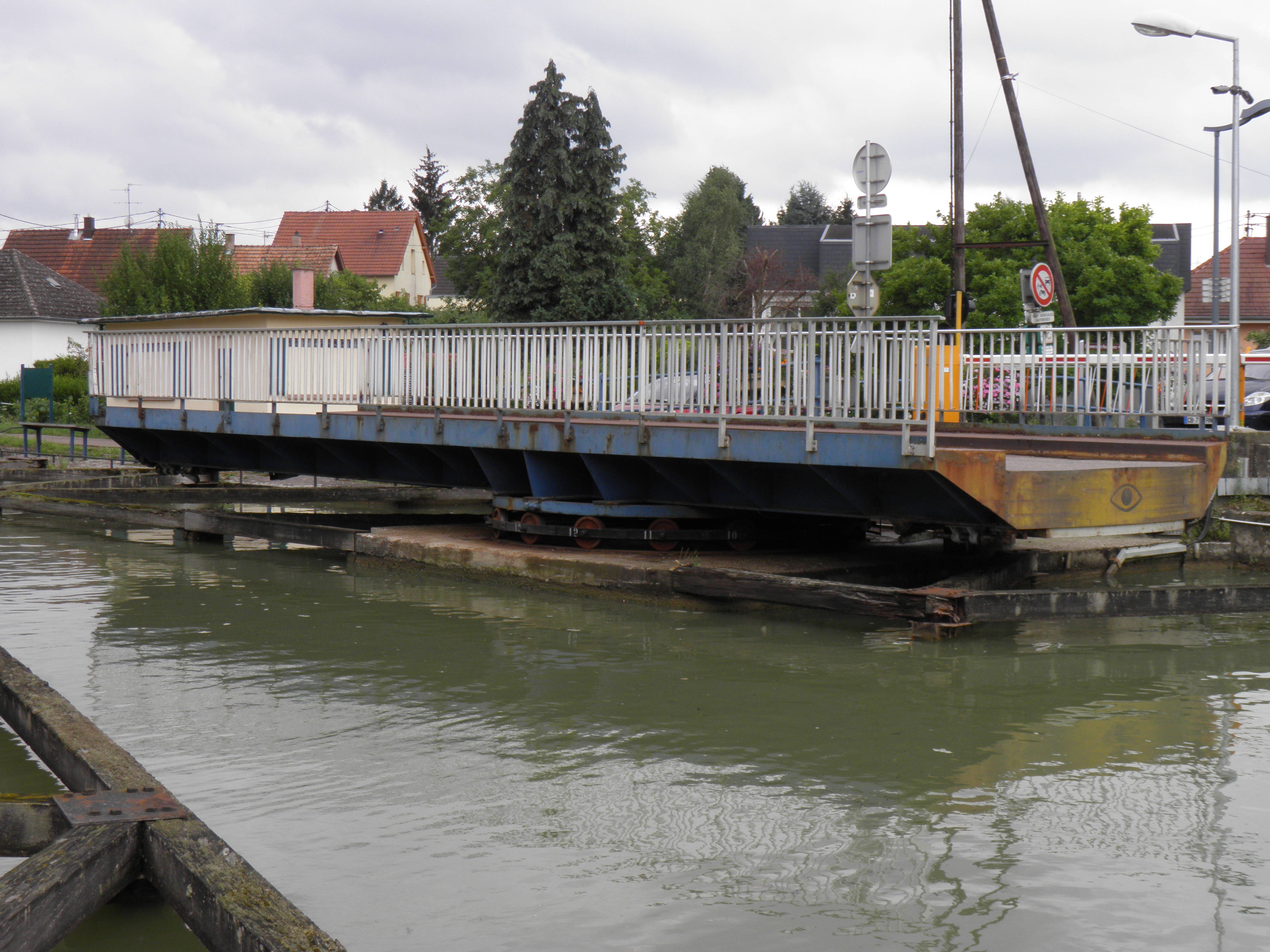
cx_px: 635
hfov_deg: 34.9
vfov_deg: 26.6
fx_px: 2018
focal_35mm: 55
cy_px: 476
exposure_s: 1/80
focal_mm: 10
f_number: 5.2
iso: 50
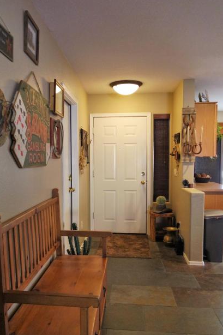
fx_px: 279
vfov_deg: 61.9
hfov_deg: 43.4
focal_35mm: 30
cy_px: 181
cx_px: 93
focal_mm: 9
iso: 800
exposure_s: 1/30
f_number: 3.5
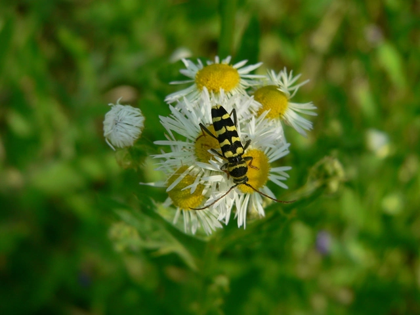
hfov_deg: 27.8
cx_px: 210
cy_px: 158
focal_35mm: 70
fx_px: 849
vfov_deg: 21.0
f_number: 4
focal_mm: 11.6
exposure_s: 1/320
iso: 80
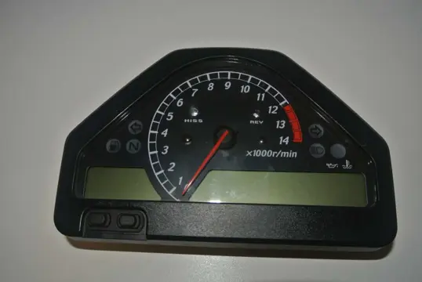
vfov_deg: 41.2
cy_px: 141
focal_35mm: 32
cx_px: 211
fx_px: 376
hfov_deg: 58.7
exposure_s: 1/60
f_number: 3.8
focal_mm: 12.2
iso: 200
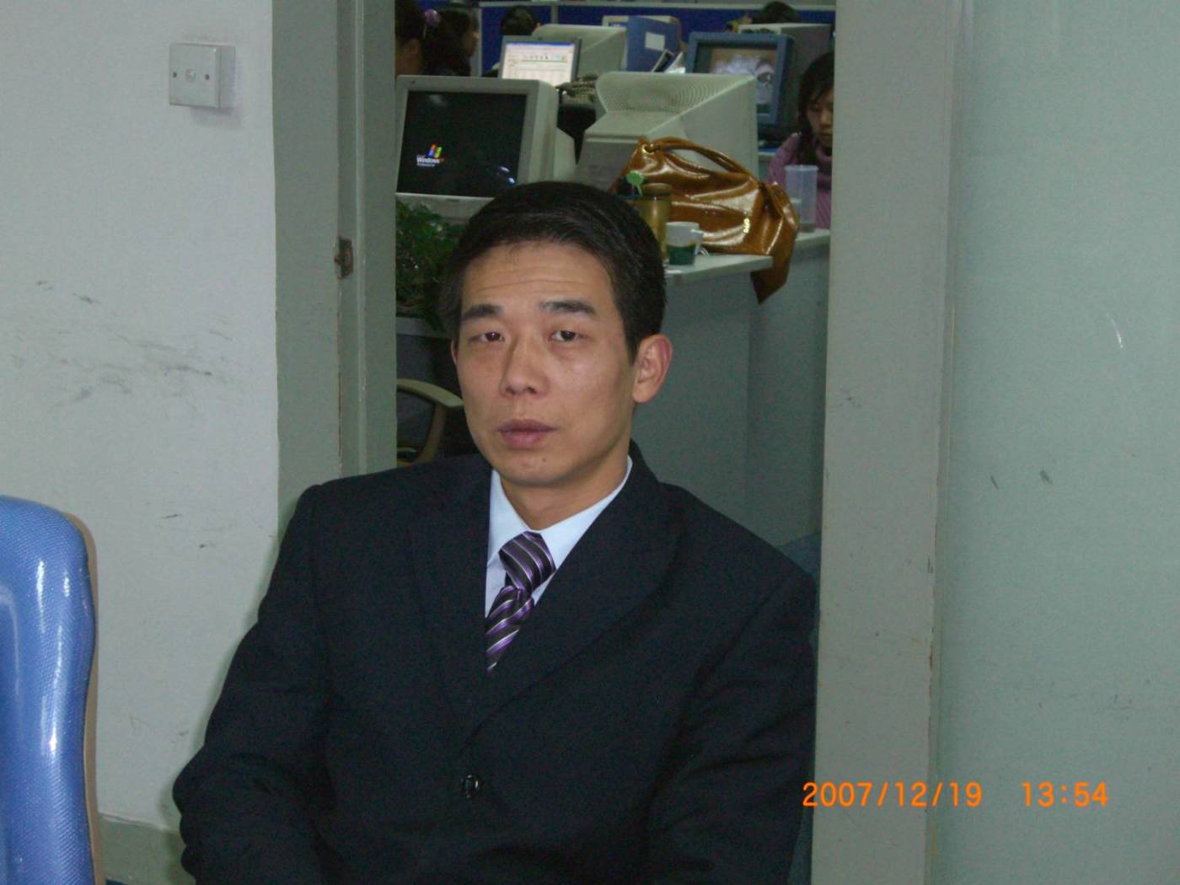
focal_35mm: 78
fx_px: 2659
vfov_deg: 18.9
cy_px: 442
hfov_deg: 25.0
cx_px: 590
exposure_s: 1/30
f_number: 4.3
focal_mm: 16.3
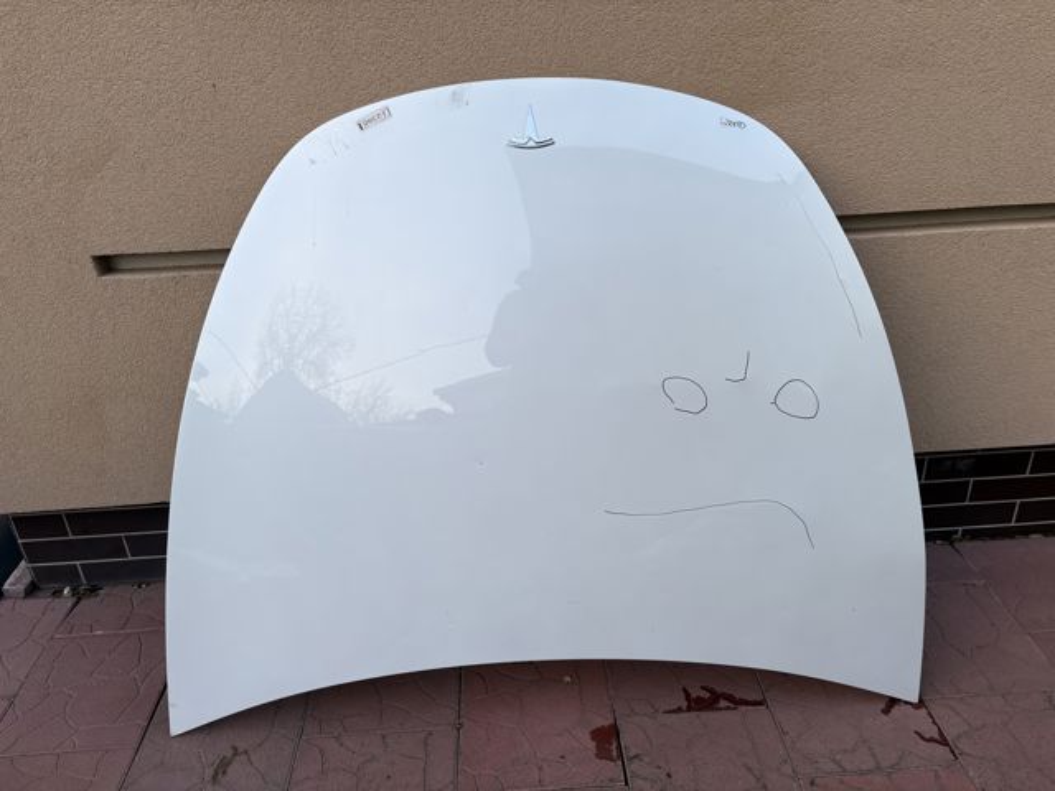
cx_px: 528
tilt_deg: -27.3
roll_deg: +2.6
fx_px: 792
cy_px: 396
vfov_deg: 53.1
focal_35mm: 26
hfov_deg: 67.3
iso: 64
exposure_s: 1/122
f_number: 1.6
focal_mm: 5.96
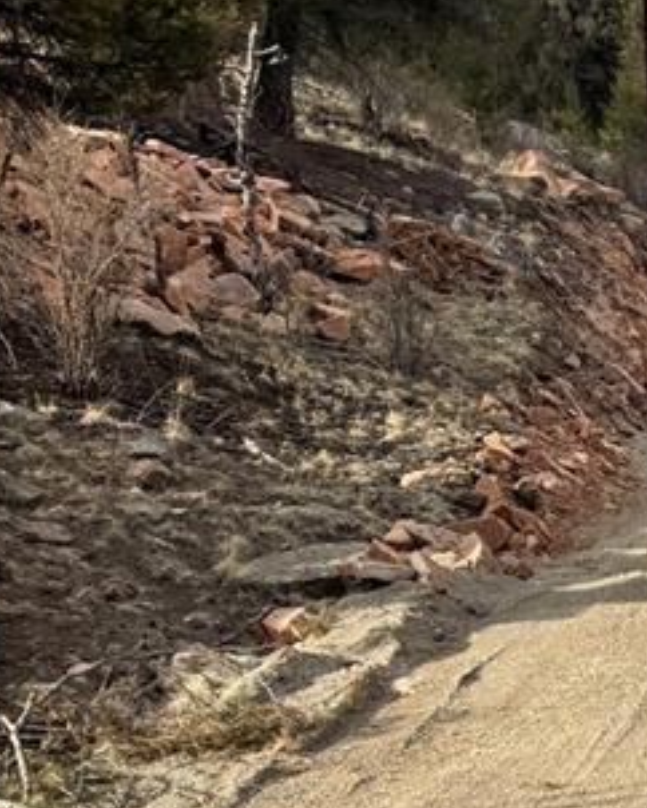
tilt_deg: -15.3
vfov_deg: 20.1
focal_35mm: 93
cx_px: 1037
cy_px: 771
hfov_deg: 15.1
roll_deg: -1.5
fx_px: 2224
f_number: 1.78
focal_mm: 6.76
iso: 80
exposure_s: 1/1488
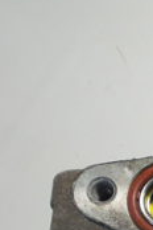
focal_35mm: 88
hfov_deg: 13.0
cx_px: 327
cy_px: 267
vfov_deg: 21.6
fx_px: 561
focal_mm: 4.1
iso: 100
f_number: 3.5
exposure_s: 1/60
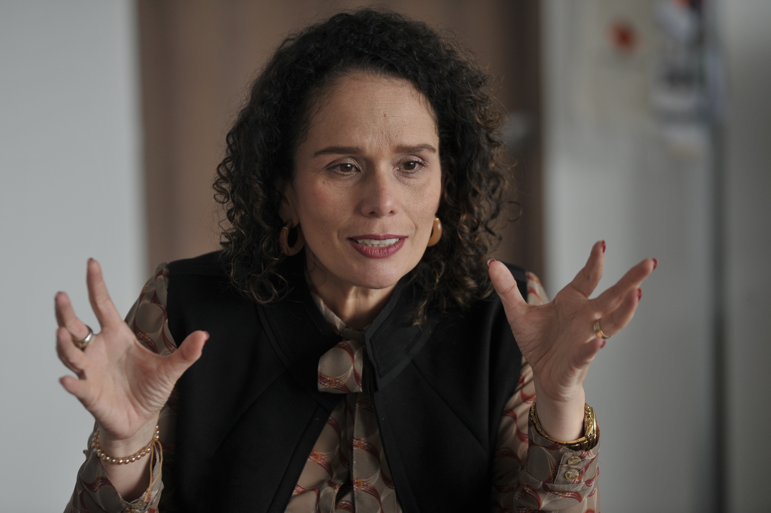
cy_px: 256
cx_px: 386
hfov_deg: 16.4
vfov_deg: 11.0
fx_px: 2675
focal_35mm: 125
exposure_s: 1/640
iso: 800
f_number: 2.8
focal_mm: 125
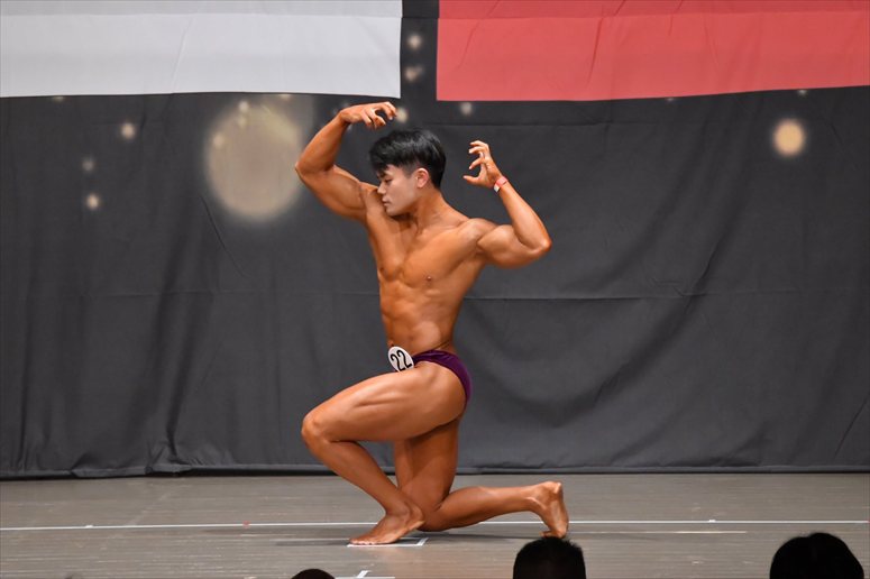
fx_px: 5797
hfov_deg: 8.6
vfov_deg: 5.7
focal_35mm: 240
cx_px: 435
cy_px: 290
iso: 6400
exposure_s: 1/400
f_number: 5.6
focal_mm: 160
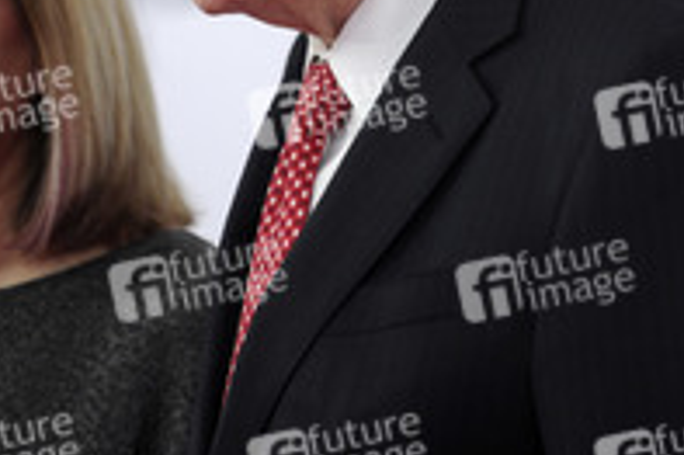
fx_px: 8676
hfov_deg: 4.5
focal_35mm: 457
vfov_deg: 3.0
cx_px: 243
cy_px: 21
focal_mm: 200
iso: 1600
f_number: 4
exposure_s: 1/640
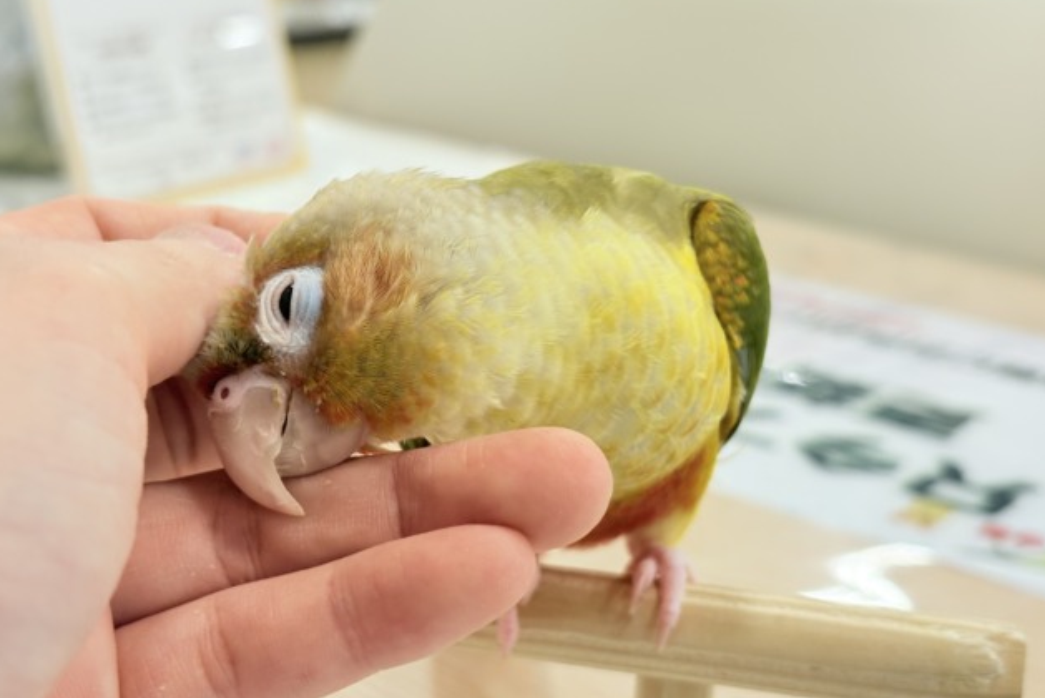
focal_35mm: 55
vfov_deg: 24.6
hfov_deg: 36.2
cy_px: 354
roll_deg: -2.3
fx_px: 1597
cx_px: 522
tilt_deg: -18.2
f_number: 1.6
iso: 80
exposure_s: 1/100
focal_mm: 5.96
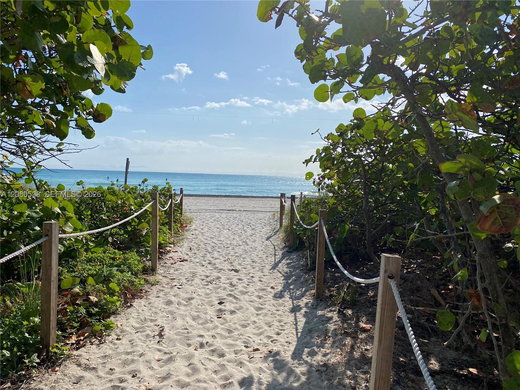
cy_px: 195
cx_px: 260
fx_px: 391
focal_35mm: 26
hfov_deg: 67.3
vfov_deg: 53.1
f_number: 1.8
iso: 32
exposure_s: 1/7692
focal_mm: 4.25
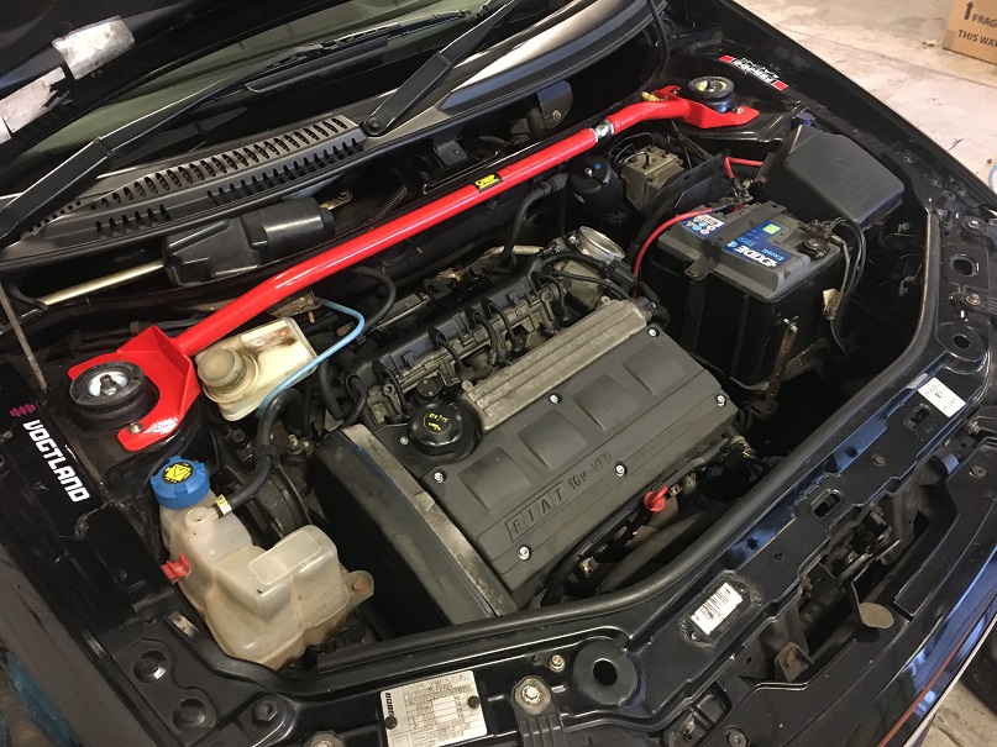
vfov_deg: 48.2
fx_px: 835
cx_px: 498
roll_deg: +1.0
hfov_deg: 61.7
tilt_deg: -42.1
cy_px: 374
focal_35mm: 29
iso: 250
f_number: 2.2
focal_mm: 4.15
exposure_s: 1/17
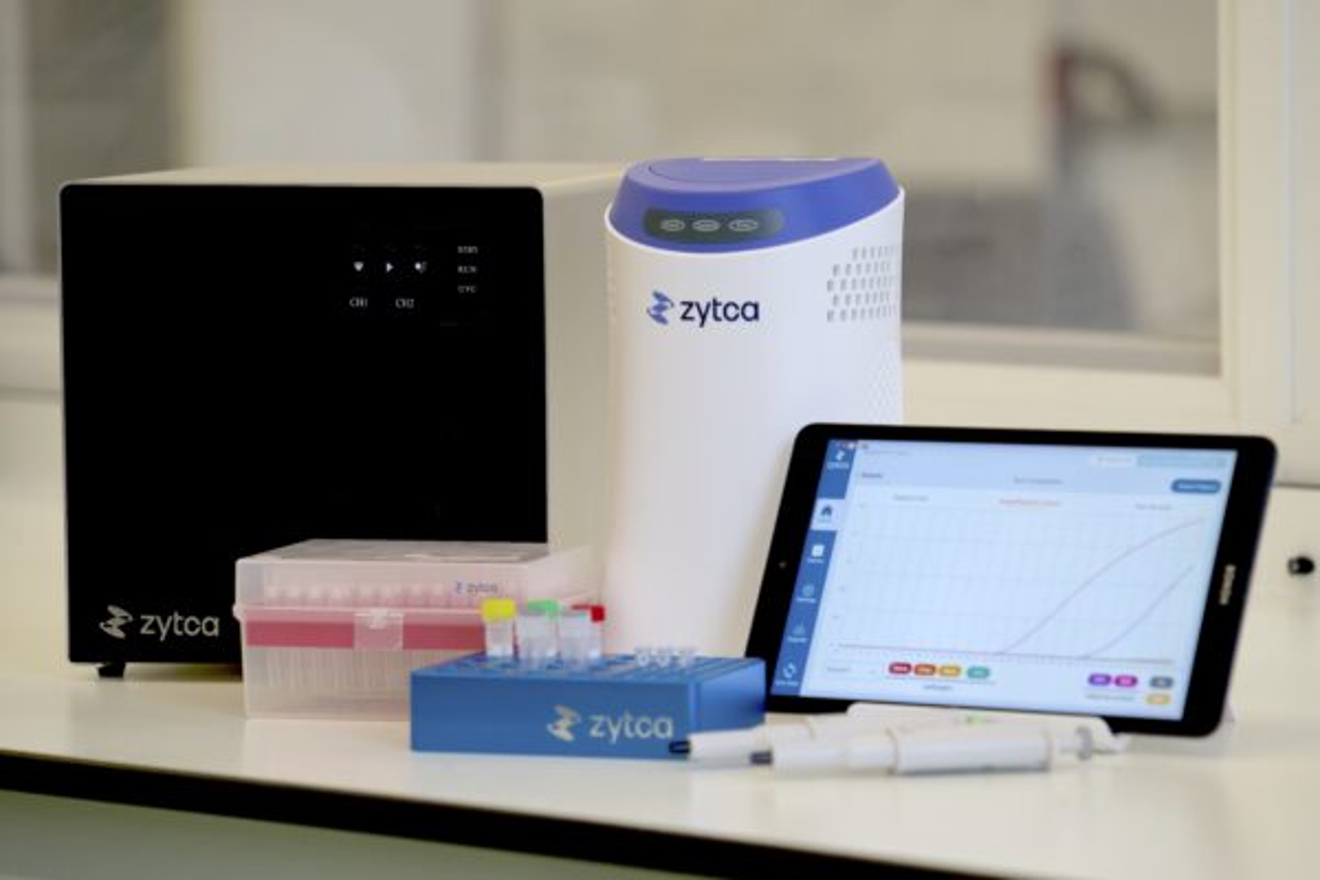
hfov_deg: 11.4
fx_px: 6636
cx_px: 660
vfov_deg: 7.6
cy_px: 440
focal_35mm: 181
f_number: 6.3
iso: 1600
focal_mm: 181
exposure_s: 1/200
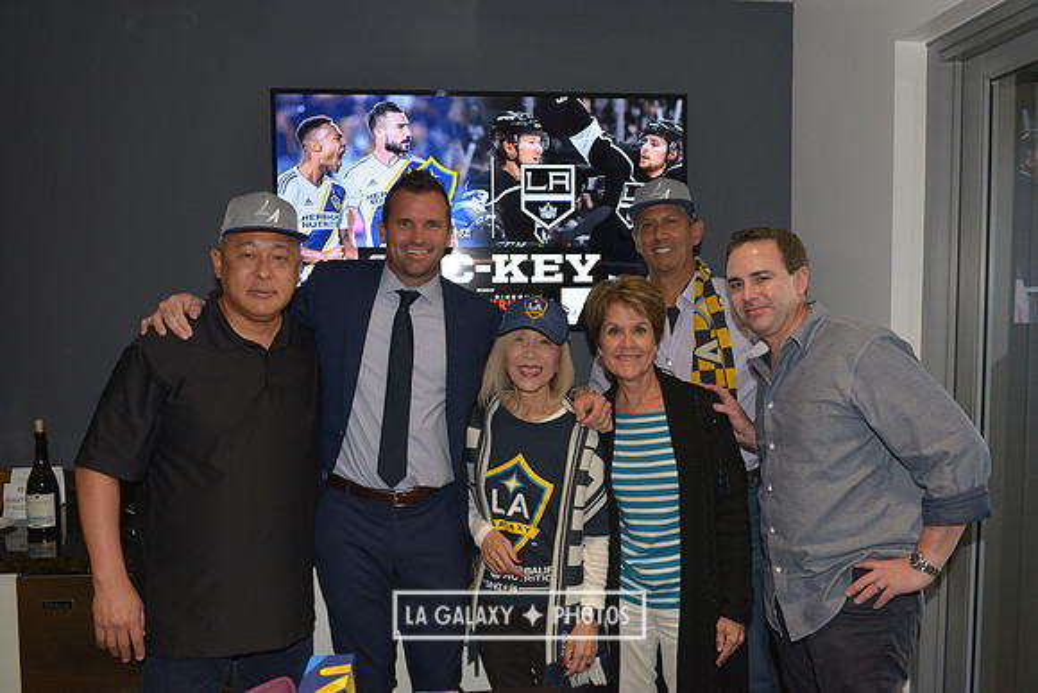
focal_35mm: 29
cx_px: 519
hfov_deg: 63.6
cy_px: 346
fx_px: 836
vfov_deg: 45.0
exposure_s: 1/60
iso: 800
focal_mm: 29
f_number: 7.1
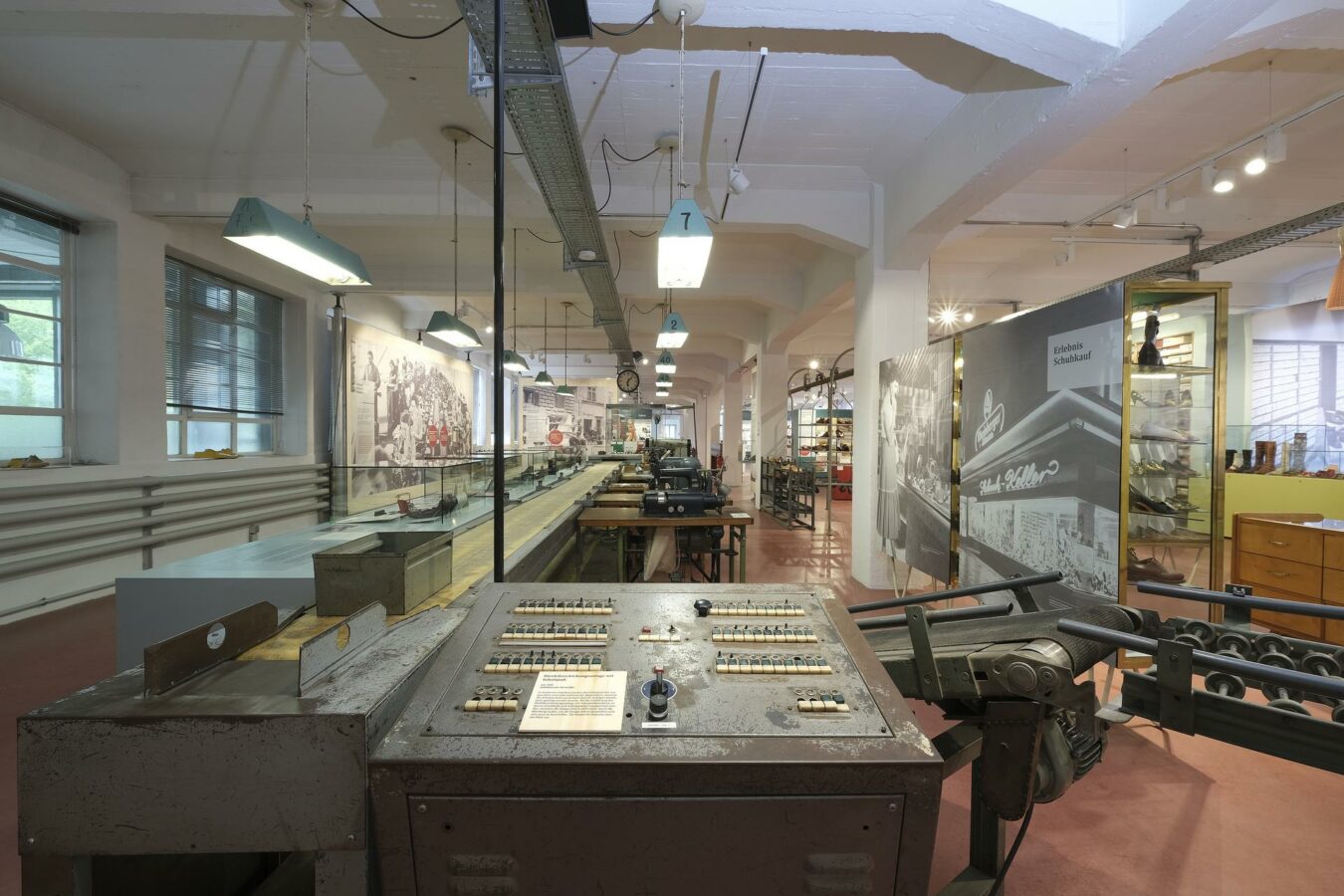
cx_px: 672
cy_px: 448
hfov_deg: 100.4
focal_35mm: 15
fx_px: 560
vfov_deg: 77.3
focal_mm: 10
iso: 160
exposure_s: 1/4
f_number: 8
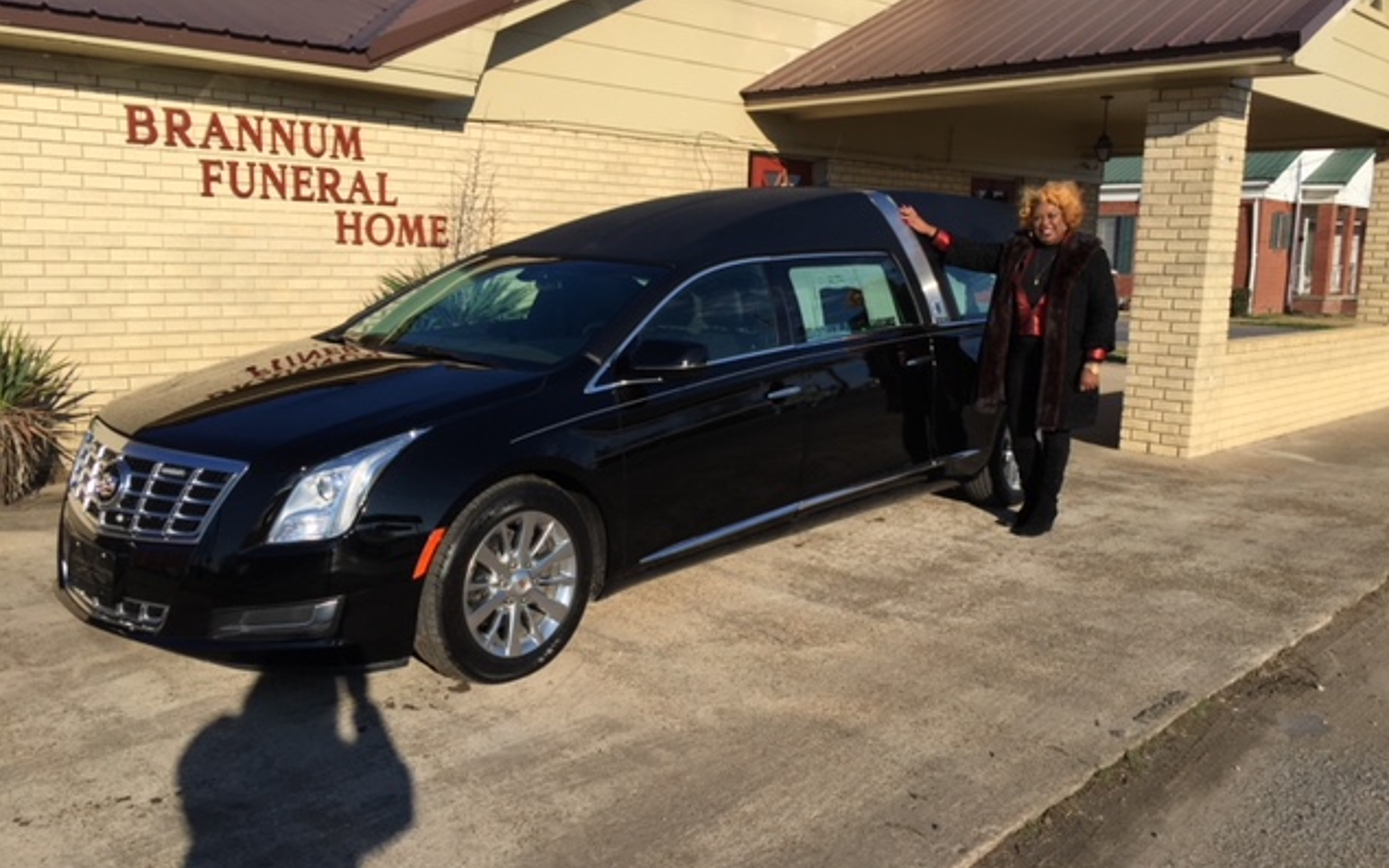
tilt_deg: -8.3
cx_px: 698
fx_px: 1174
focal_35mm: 31
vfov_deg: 40.6
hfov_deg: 61.2
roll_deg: -0.9
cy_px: 446
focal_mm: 4.15
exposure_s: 1/2639
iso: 32
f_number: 2.2
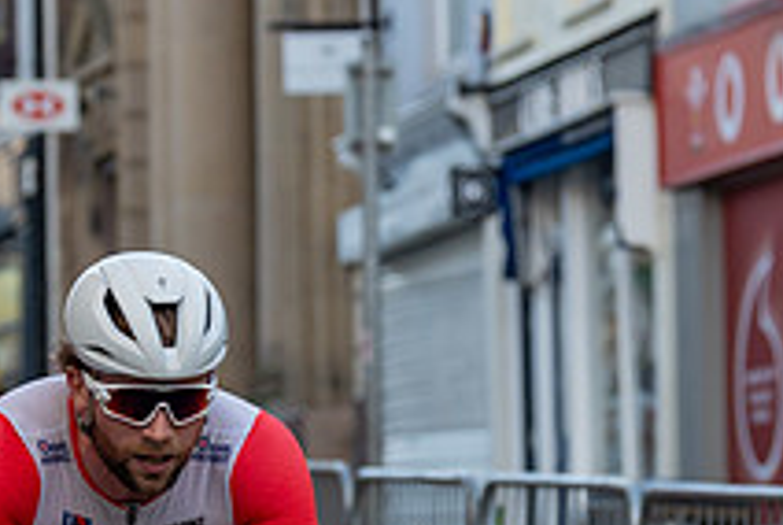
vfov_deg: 4.2
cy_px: 294
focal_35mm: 328
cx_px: 144
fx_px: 7144
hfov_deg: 6.3
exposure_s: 1/640
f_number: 4
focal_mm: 91
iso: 400
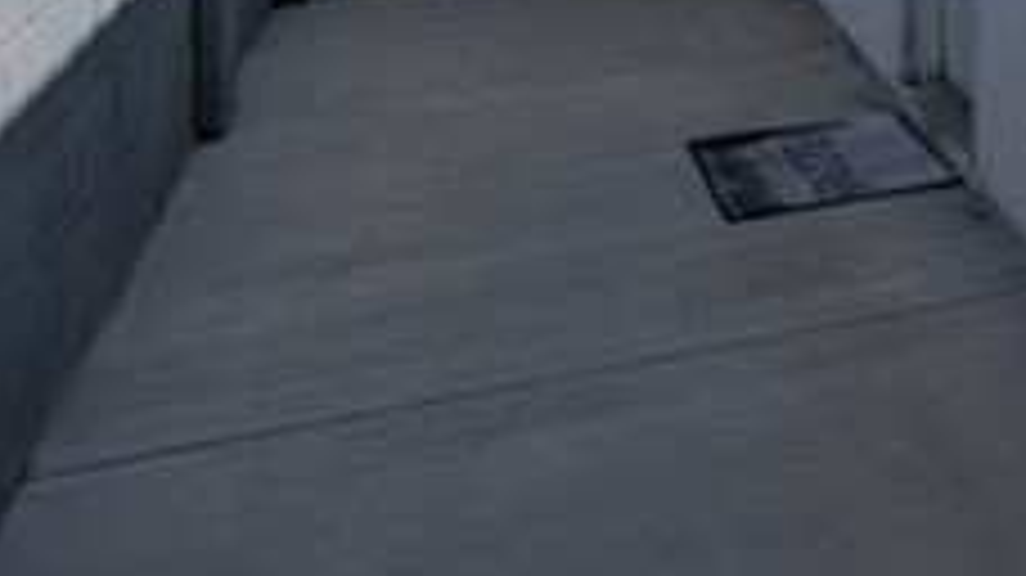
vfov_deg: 16.4
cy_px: -326
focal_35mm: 66
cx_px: 1863
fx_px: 1795
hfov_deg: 21.1
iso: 640
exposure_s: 1/2500
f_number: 8
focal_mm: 14
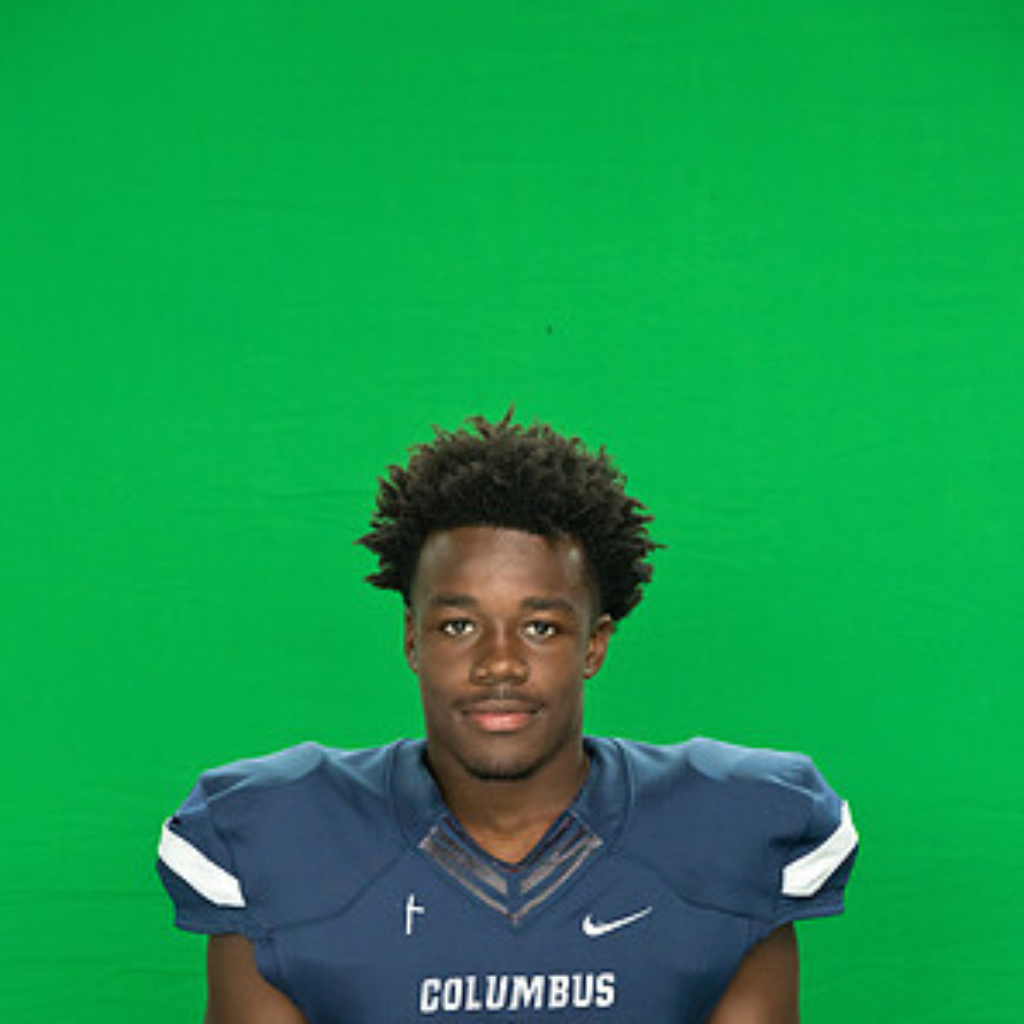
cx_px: 510
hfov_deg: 9.1
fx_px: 6459
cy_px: 727
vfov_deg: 9.1
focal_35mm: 193
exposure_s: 1/100
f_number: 8
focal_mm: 150
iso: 6400
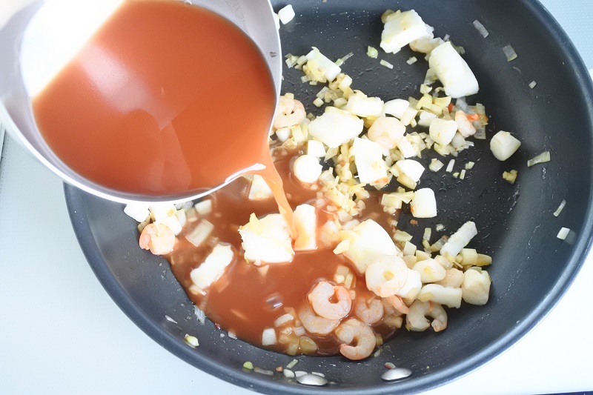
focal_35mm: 35
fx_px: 576
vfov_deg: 37.8
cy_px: 198
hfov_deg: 54.4
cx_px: 296
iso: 3600
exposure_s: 1/30
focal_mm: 13.1
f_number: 4.5
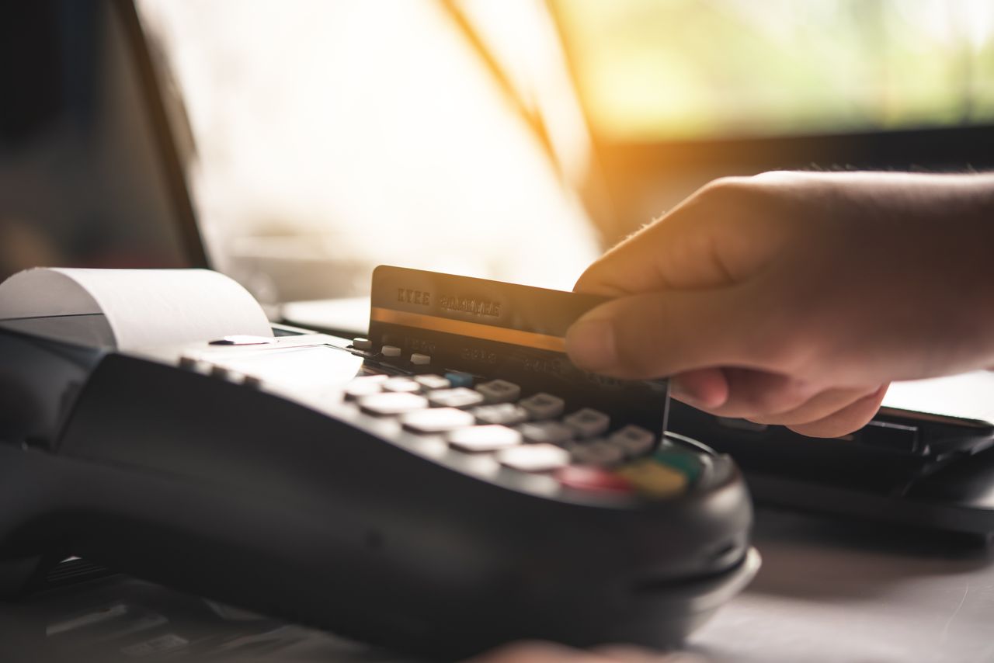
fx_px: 1657
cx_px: 497
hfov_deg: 33.4
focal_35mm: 60
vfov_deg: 22.6
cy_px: 332
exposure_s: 1/350
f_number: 3.3
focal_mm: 60
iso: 450
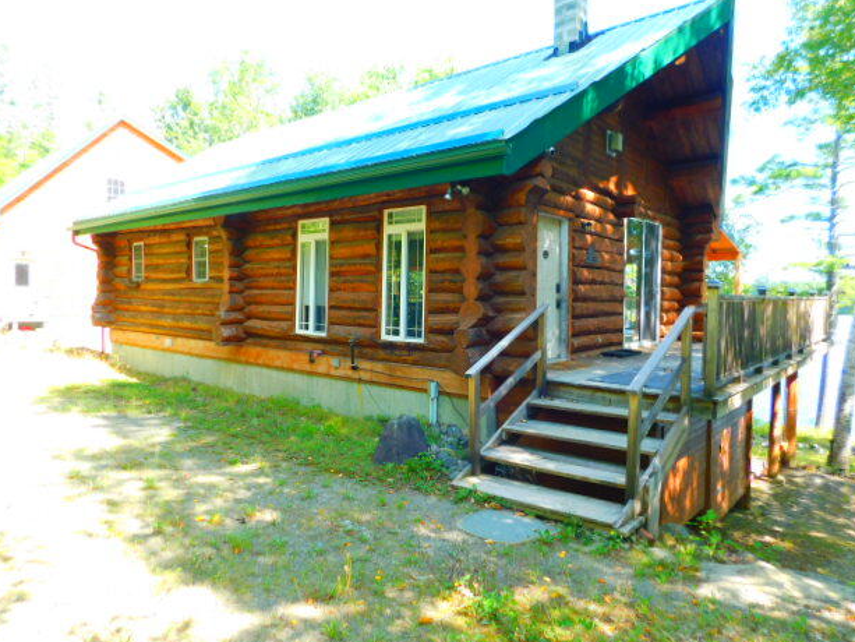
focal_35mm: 24
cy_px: 328
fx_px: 593
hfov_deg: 71.6
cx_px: 417
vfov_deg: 56.8
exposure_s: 1/125
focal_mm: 4
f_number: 3
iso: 125
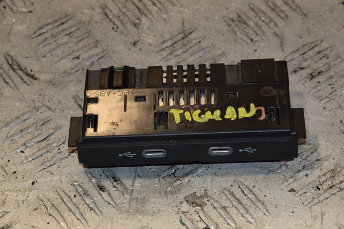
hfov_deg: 13.0
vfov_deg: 8.7
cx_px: 172
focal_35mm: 158
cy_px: 114
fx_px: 1504
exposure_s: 1/200
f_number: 11
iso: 800
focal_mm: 105
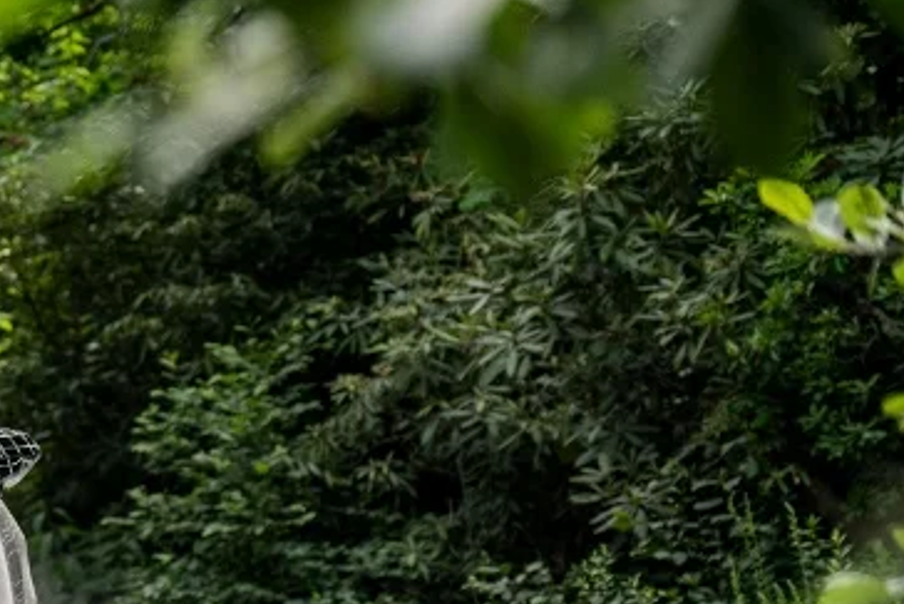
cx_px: -286
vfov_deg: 6.9
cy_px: 665
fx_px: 4949
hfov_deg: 10.2
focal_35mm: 197
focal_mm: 70
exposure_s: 1/400
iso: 100
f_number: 2.8
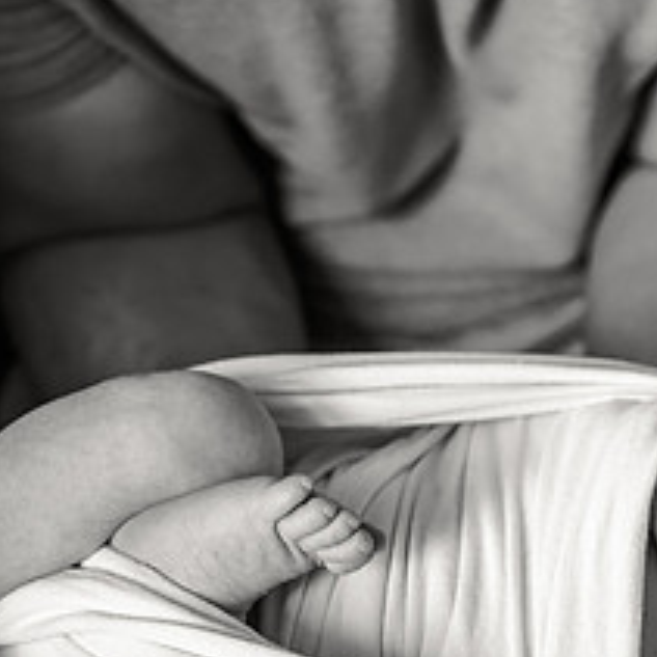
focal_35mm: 95
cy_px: 531
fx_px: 2040
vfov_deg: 18.1
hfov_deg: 18.2
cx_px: 461
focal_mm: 40
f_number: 4
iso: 2000
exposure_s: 1/200
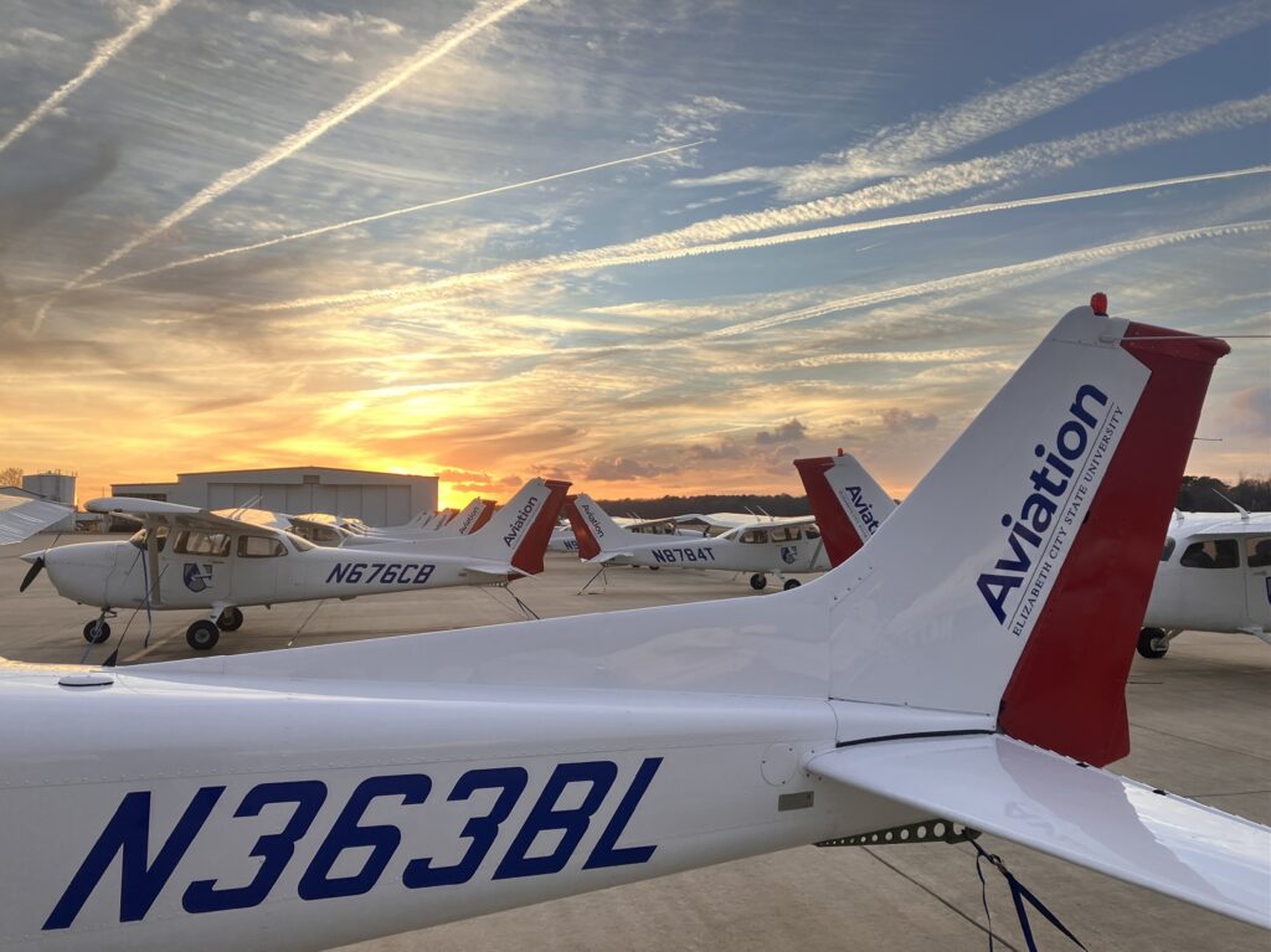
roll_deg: +0.4
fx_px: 1028
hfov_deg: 63.5
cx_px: 636
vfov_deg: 49.7
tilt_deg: +3.1
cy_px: 476
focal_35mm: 28
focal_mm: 3.99
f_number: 1.8
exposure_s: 1/149
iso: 40
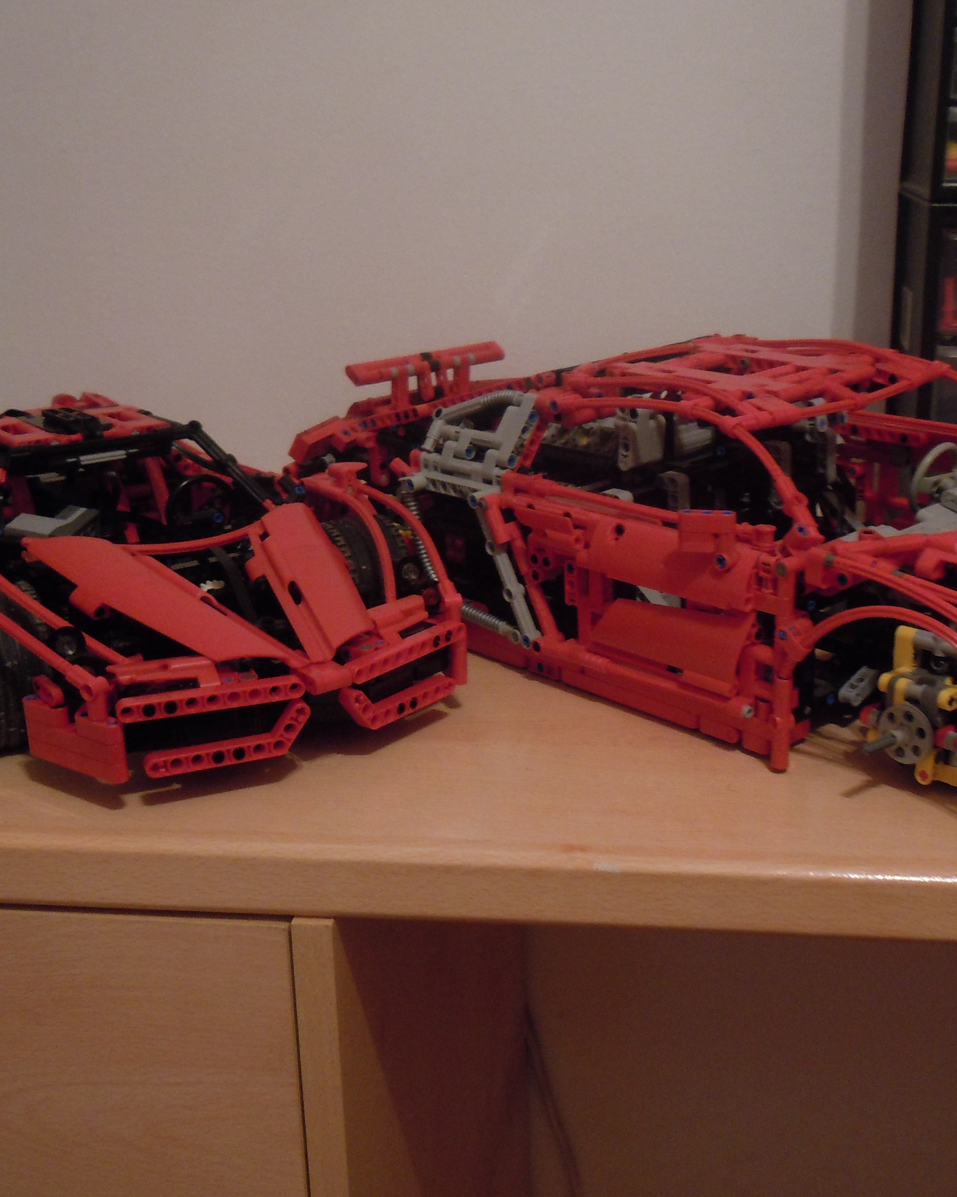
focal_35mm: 41
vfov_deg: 44.8
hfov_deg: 36.4
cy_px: 607
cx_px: 567
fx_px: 1452
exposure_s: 1/8
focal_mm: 5.4
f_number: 3.5
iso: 400
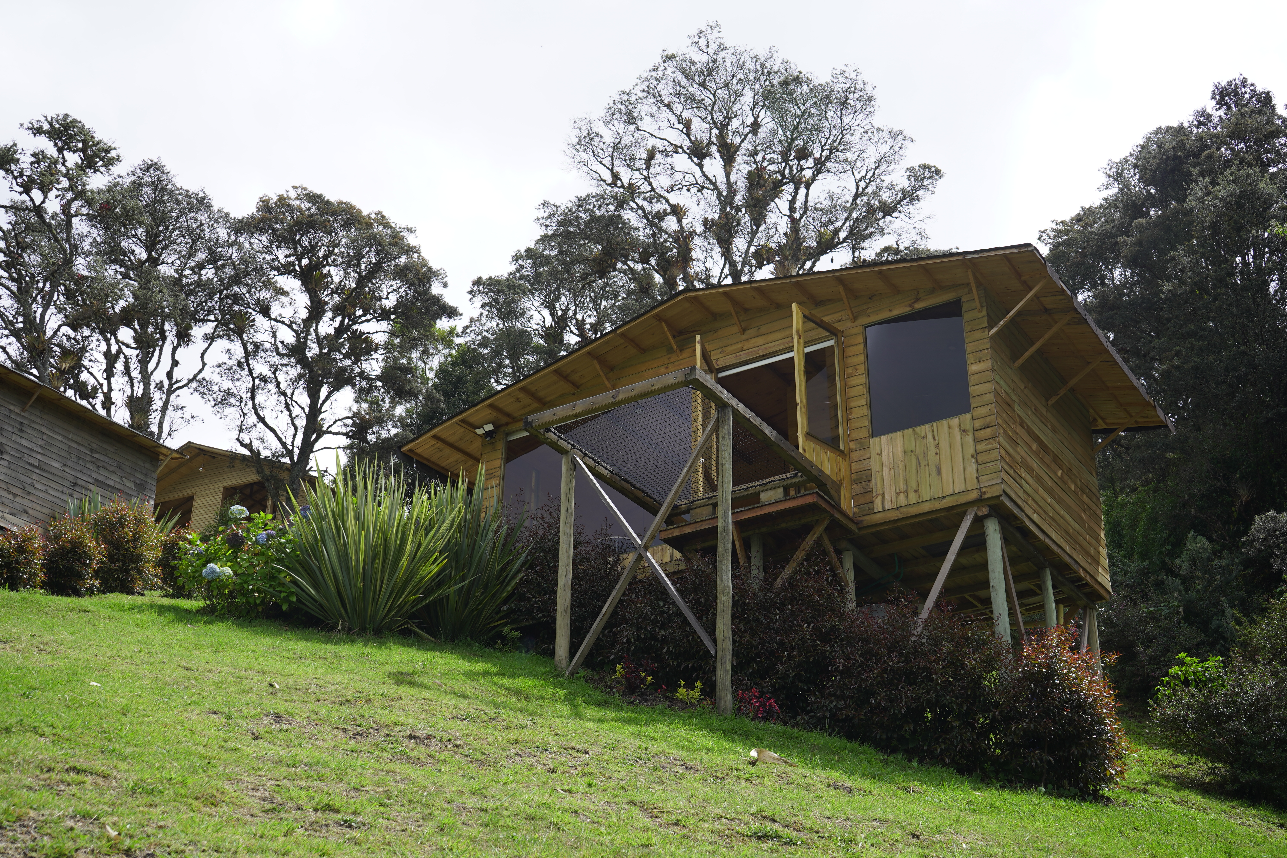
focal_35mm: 41
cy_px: 429
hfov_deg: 47.4
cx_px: 644
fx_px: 1466
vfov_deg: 32.6
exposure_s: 1/200
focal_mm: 41
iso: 100
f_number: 7.1
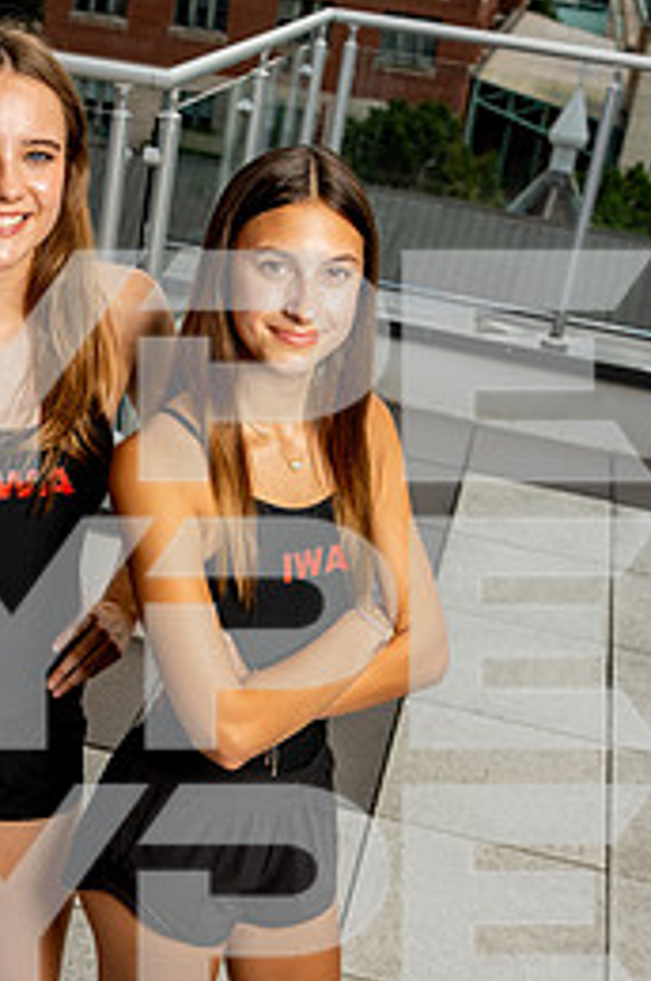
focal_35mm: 59
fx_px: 1605
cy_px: 636
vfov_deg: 33.7
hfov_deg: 22.5
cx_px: 102
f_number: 5.6
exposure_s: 1/250
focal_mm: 33.9
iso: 100
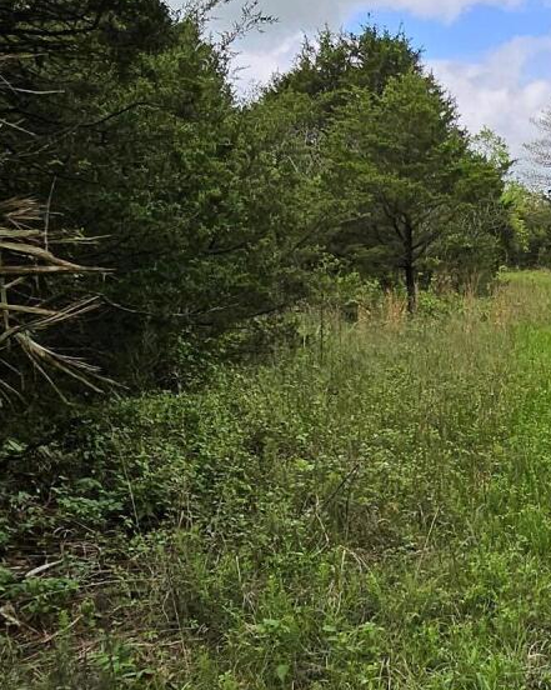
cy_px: 322
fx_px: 938
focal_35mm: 46
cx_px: 596
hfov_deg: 29.7
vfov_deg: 40.3
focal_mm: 1.74
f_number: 2.2
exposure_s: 1/724
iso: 32
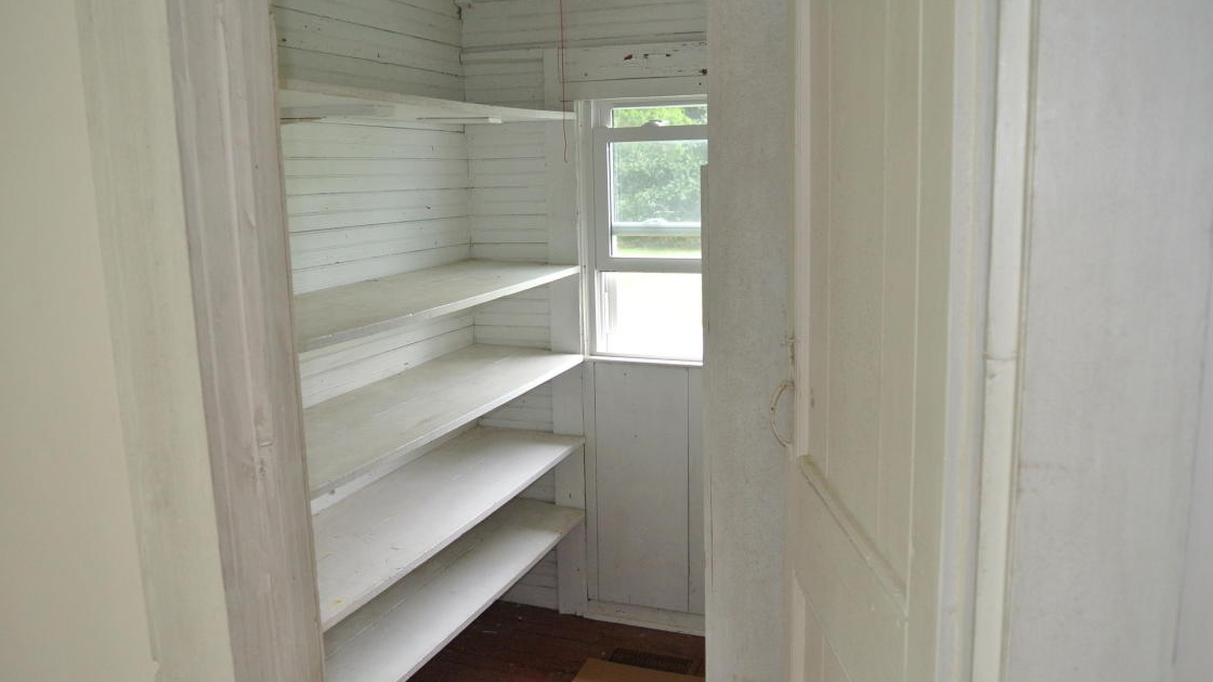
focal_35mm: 29
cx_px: 611
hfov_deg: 66.1
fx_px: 933
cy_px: 343
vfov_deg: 40.2
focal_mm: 10
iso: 320
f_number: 3.5
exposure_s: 1/60
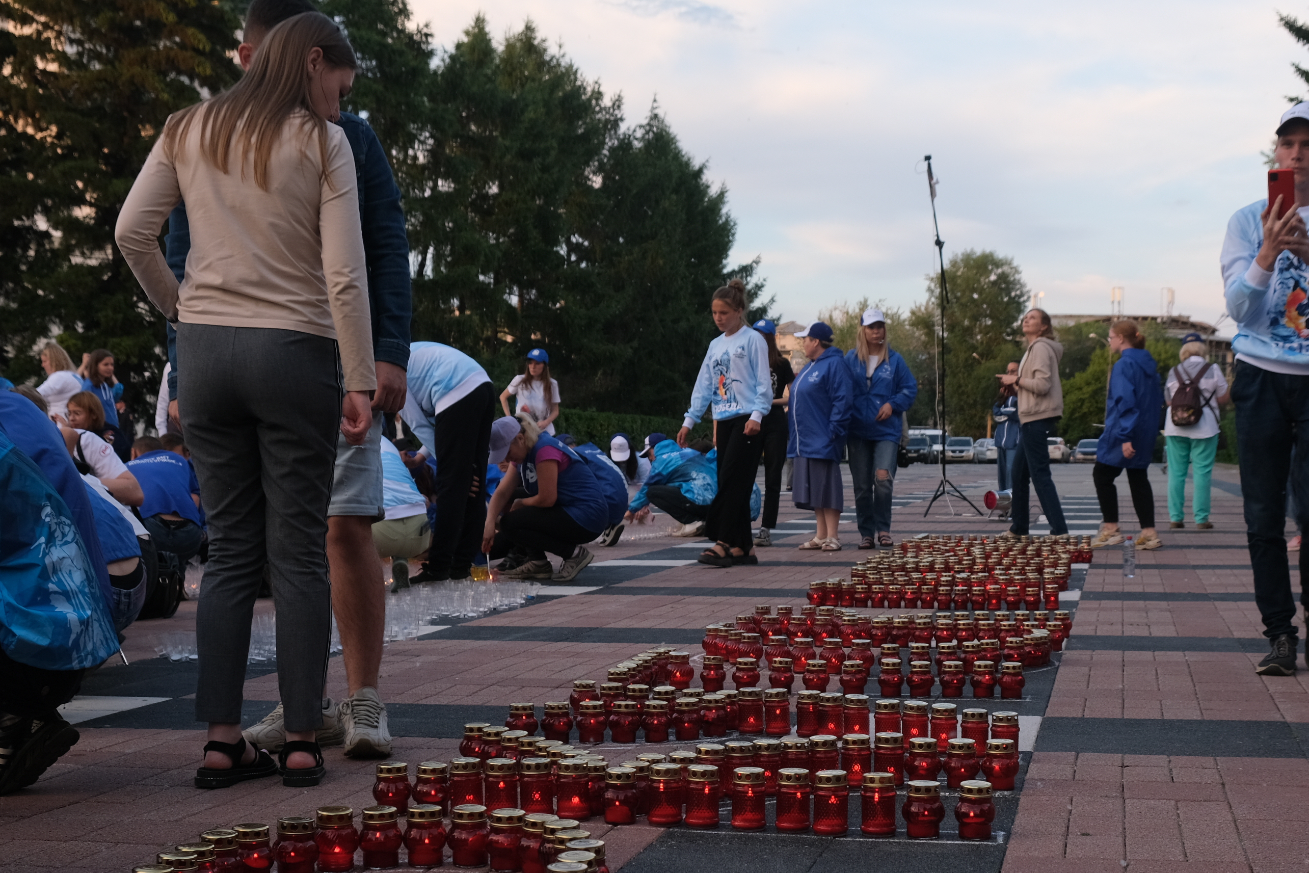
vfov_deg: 24.3
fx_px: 2000
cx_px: 697
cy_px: 677
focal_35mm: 55
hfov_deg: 36.2
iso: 320
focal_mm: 21.4
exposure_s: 1/150
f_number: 5
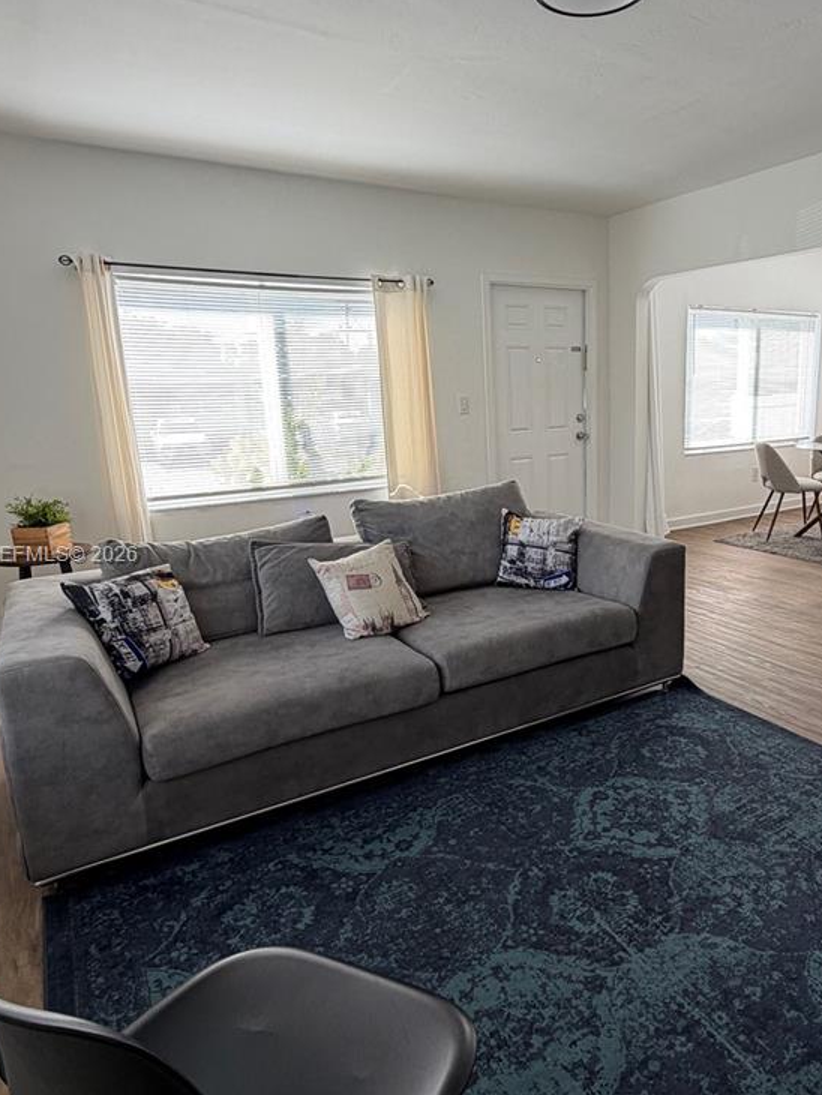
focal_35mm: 23
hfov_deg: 57.8
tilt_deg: -12.4
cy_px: 556
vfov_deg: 73.9
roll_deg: +1.6
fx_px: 728
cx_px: 536
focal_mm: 2.22
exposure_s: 1/123
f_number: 2.2
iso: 40
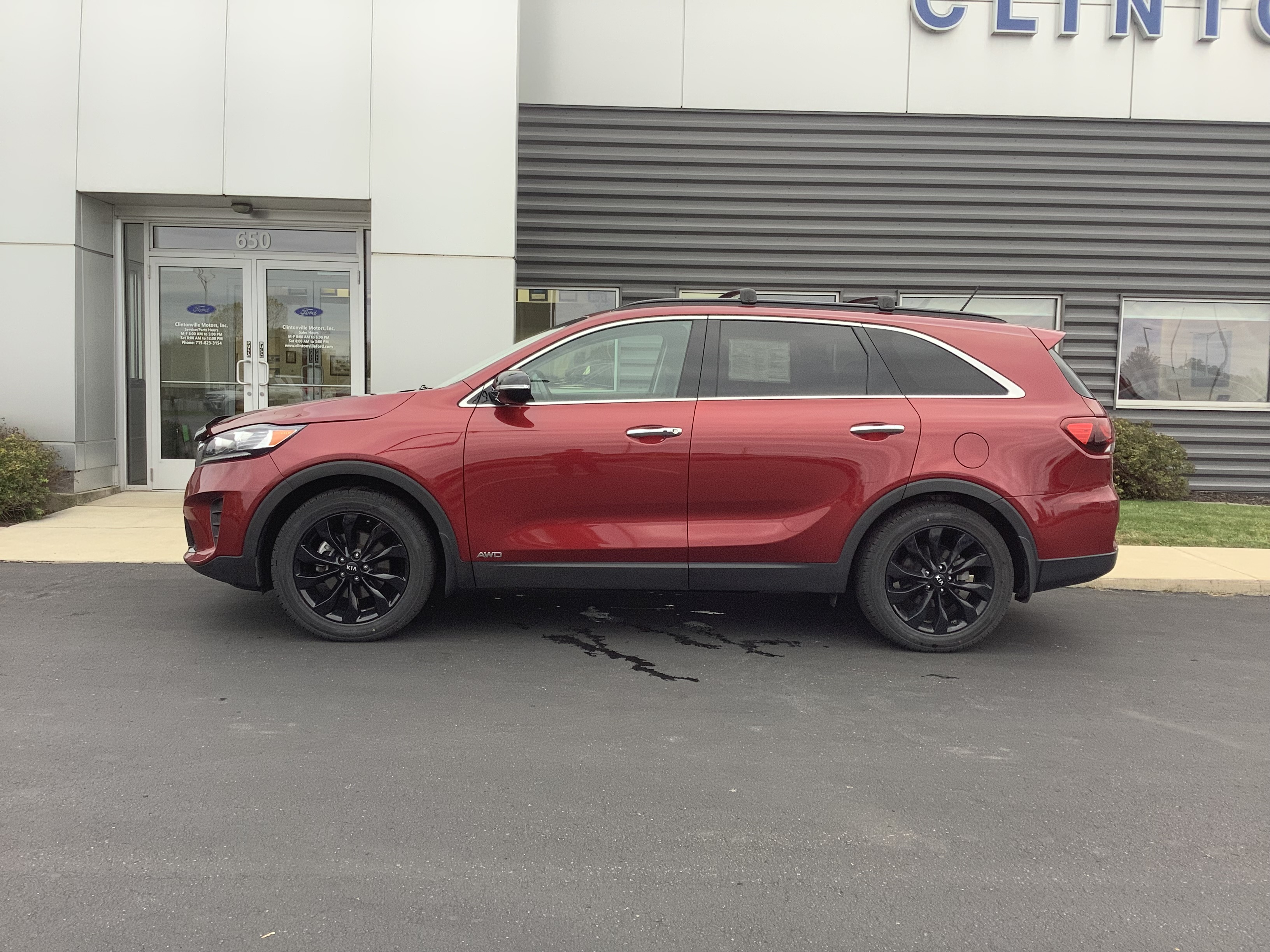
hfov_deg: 58.4
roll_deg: -1.3
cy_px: 476
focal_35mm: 31
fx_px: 1137
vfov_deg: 45.4
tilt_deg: -4.9
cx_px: 635
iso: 50
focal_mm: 3.3
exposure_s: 1/100
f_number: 2.4
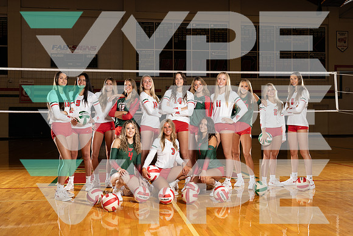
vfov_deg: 32.6
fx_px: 402
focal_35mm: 41
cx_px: 176
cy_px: 118
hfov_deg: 47.4
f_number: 8
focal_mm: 41
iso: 500
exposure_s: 1/250
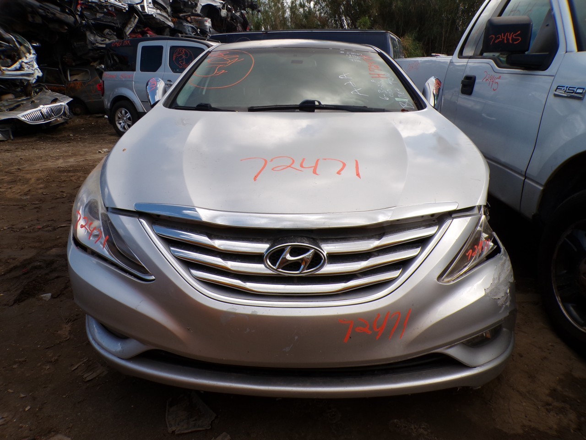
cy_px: 220
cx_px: 293
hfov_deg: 71.6
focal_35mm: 24
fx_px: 406
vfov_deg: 56.8
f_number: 4.4
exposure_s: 1/450
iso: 100
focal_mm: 4.3
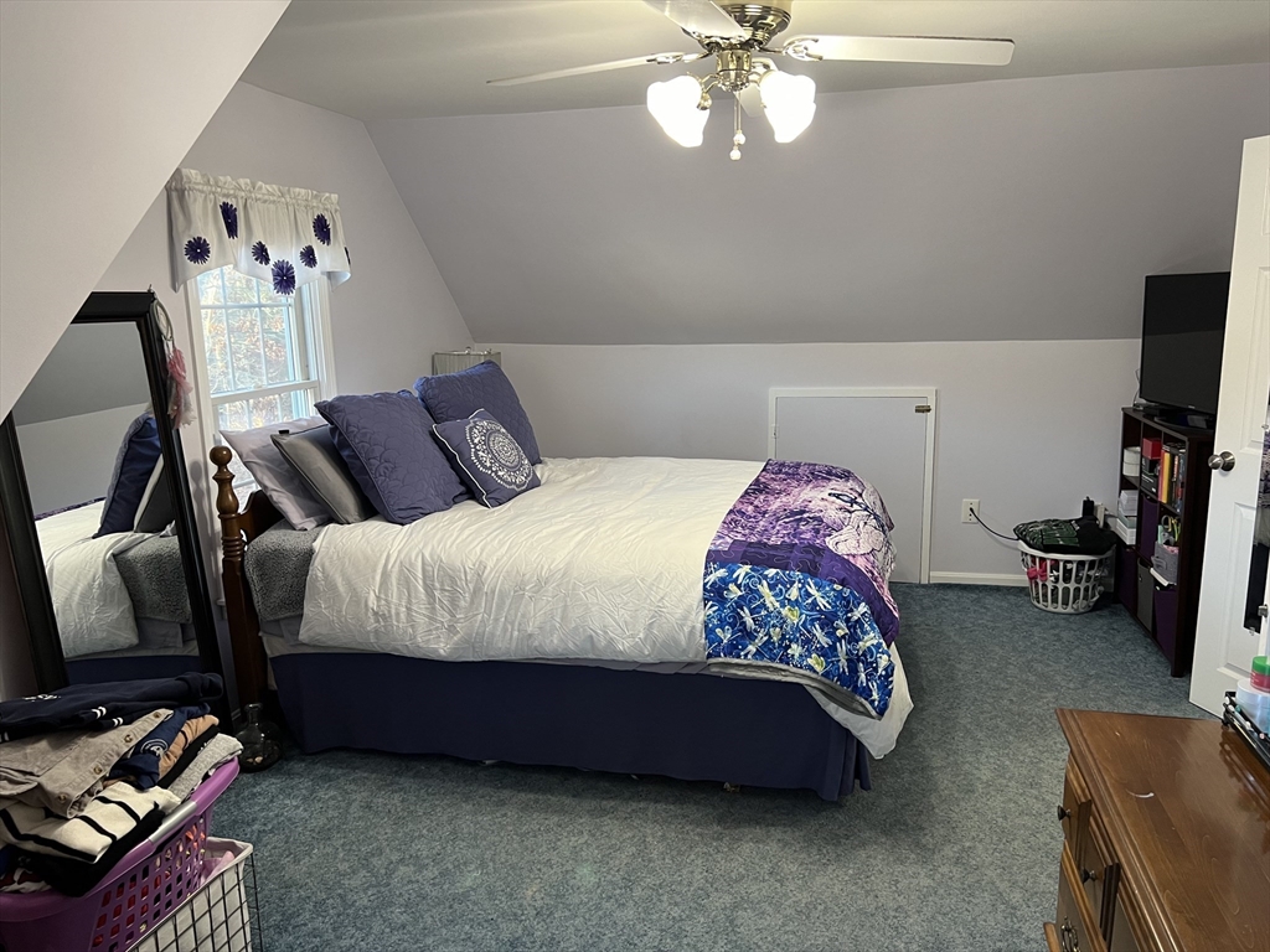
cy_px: 476
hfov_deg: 67.3
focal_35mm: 26
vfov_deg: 53.1
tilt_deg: -11.8
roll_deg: +1.6
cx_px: 635
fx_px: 954
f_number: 1.5
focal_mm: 5.7
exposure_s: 1/60
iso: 125
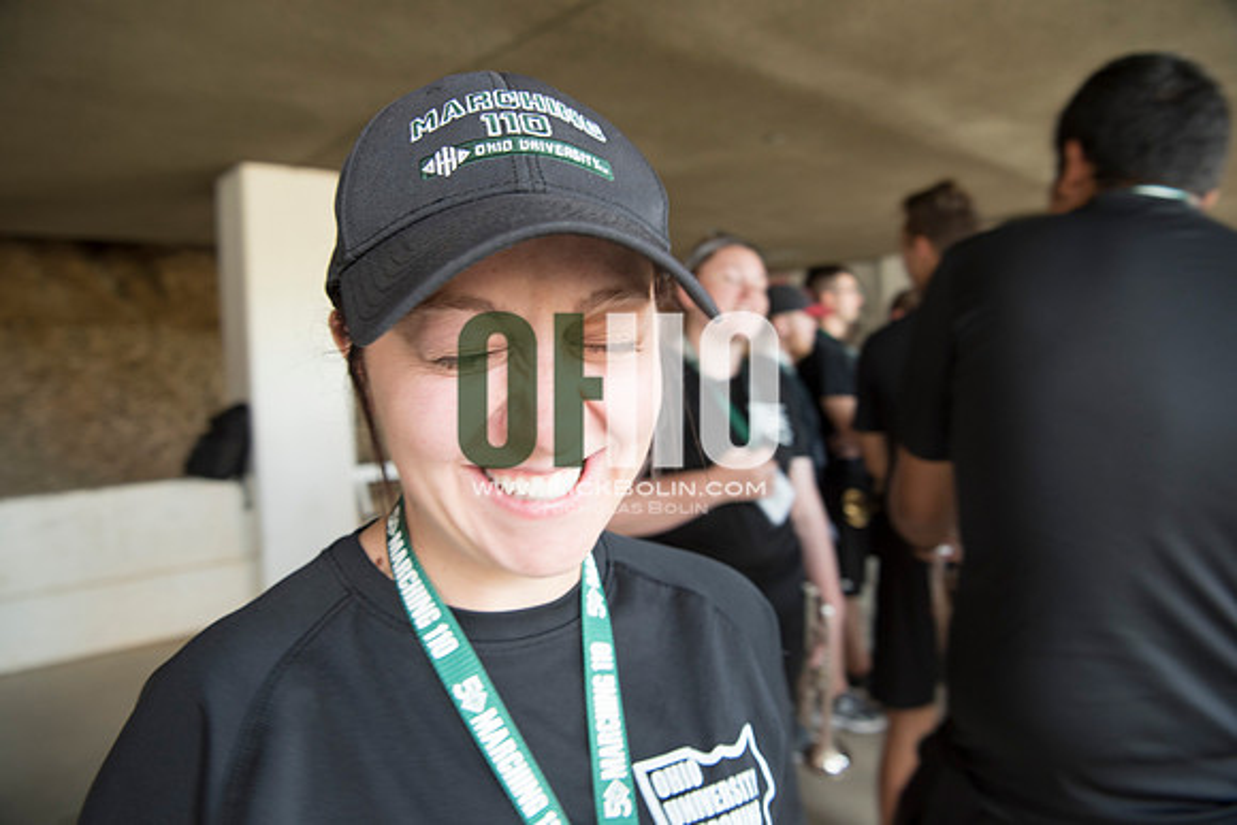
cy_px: 412
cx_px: 618
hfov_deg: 73.7
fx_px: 825
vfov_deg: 53.2
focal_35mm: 24
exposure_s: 1/60
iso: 640
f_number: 5
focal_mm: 24
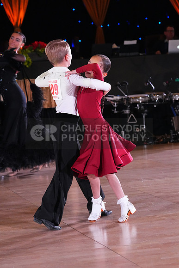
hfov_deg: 12.3
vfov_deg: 18.4
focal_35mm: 111
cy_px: 134
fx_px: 827
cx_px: 90
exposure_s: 1/400
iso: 8000
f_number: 5.6
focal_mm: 111
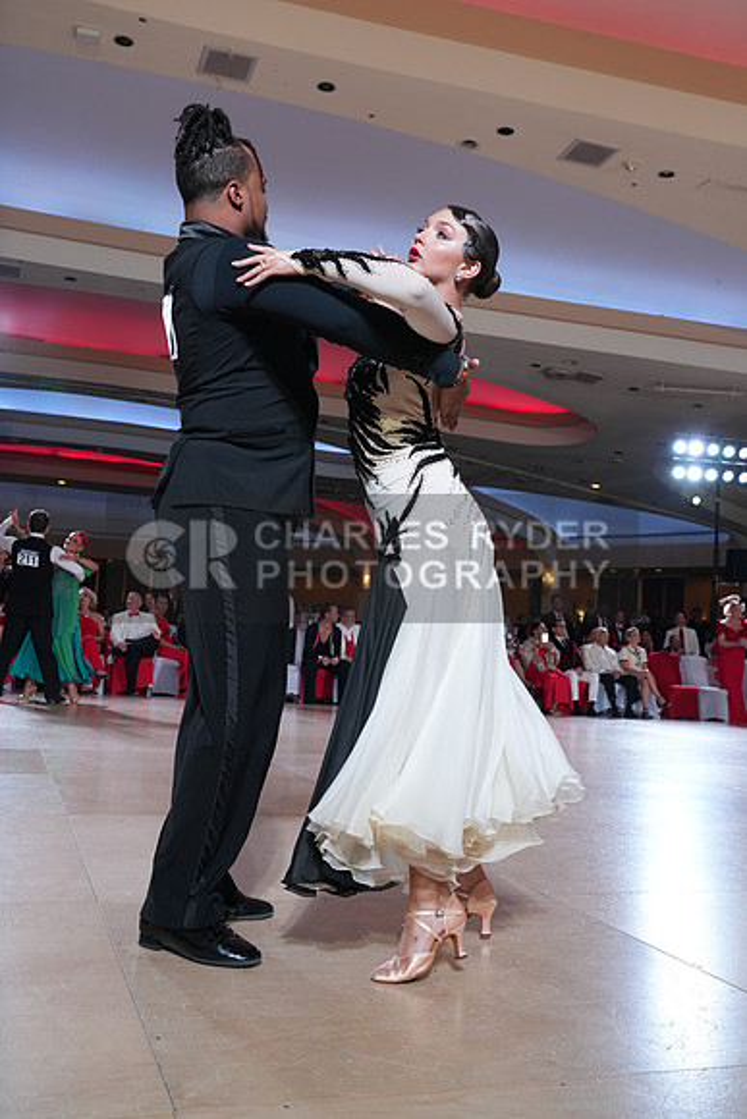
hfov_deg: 40.0
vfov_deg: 57.2
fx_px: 1026
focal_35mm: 33
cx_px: 374
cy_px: 560
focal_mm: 33
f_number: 5.6
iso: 1000
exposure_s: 1/200
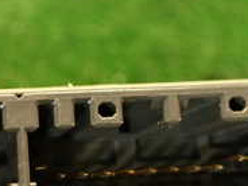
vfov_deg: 14.8
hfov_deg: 19.3
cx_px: -20
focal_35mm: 98
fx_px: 702
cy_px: 187
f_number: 2.3
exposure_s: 1/30
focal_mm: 5.4
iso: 500
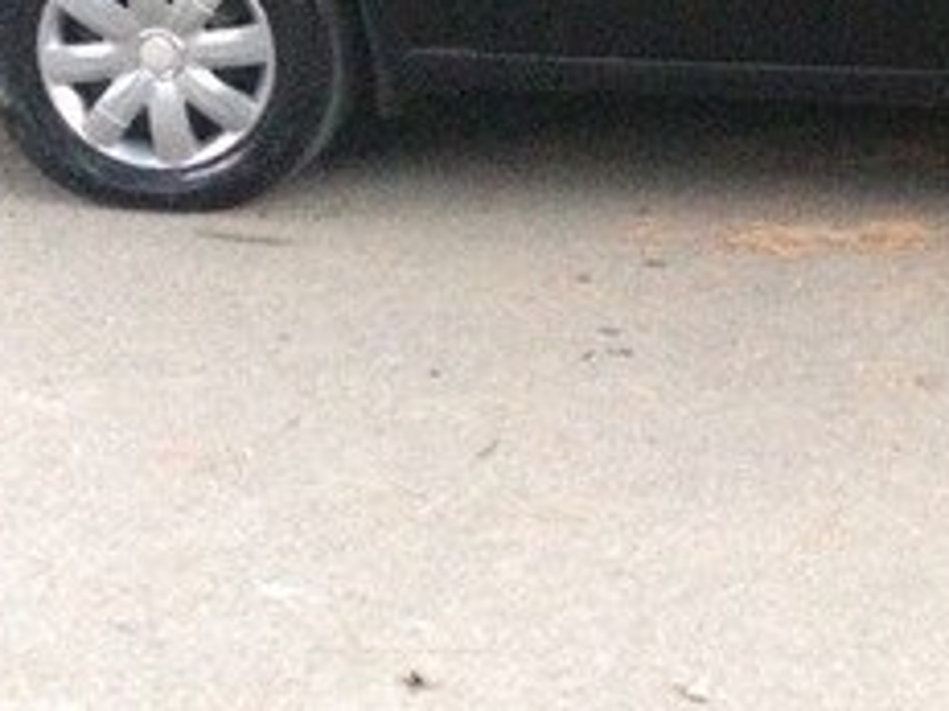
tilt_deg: -9.6
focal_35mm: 83
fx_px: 2274
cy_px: -208
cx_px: 1097
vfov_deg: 16.8
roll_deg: -5.2
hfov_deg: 22.0
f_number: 2.2
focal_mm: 4.15
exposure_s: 1/17
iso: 800
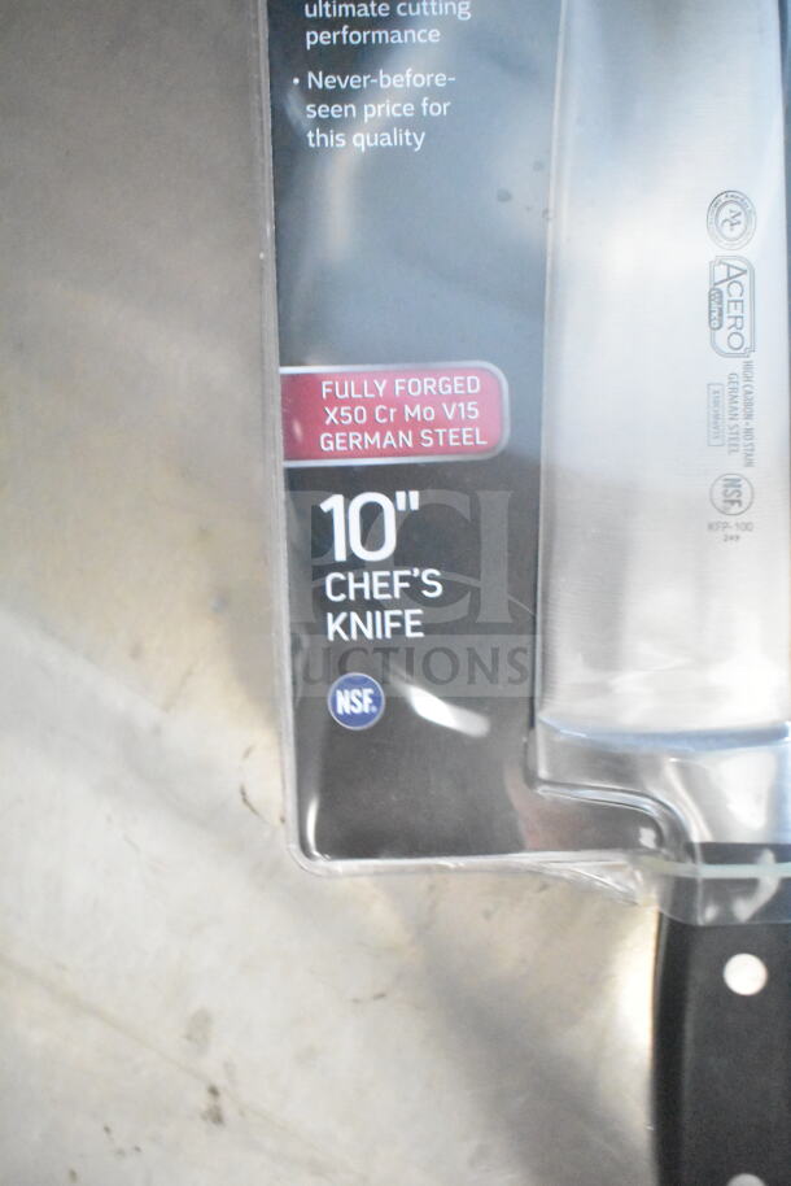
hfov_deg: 38.4
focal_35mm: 34
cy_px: 593
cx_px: 396
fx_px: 1136
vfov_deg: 55.1
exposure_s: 1/40
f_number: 3.8
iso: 22800
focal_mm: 23
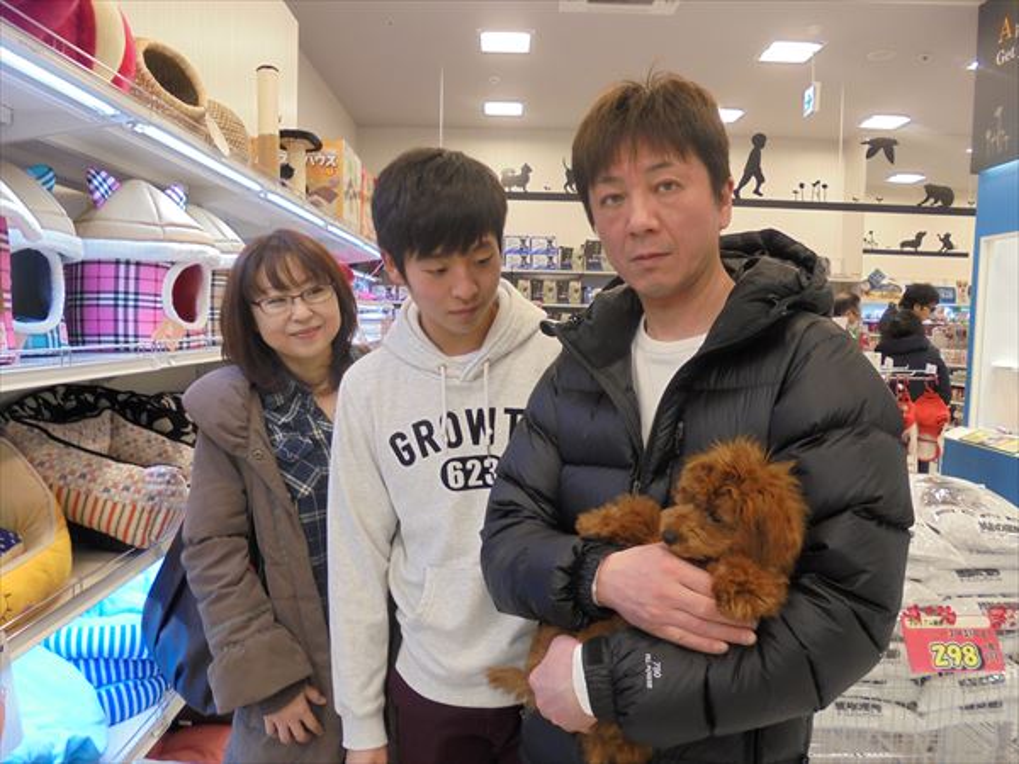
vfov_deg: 53.1
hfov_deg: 67.3
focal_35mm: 26
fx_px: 765
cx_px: 510
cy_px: 382
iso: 100
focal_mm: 4.6
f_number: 3.5
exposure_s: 1/30
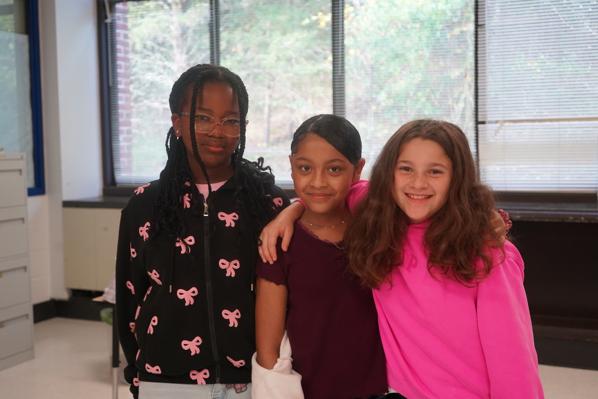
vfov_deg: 30.5
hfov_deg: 44.5
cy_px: 200
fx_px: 731
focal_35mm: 44
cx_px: 299
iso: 4000
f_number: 4.5
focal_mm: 44
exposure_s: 1/160
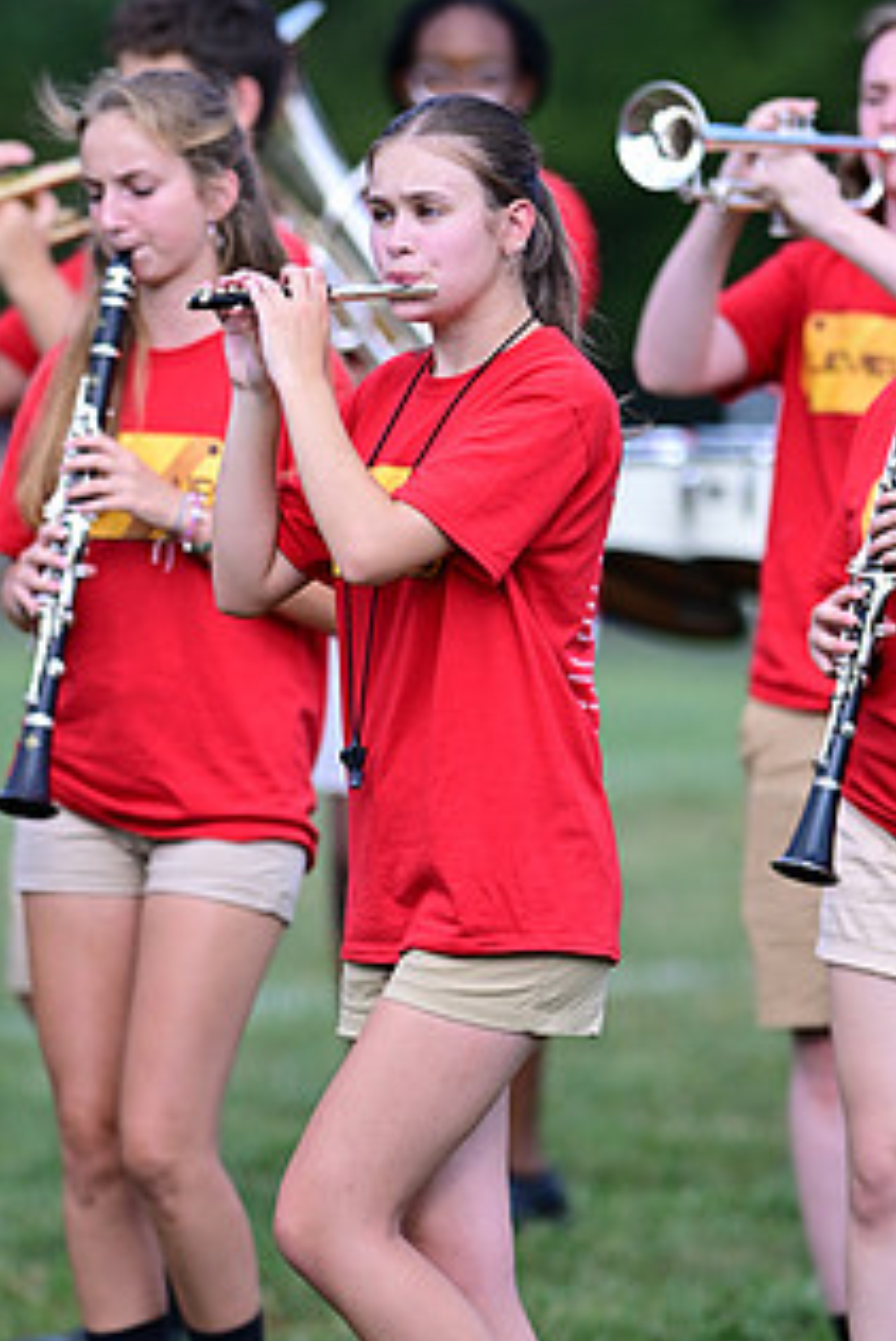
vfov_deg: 3.7
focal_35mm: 551
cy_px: 649
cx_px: 367
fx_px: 20547
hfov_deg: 2.5
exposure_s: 1/2000
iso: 320
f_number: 2.8
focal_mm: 300
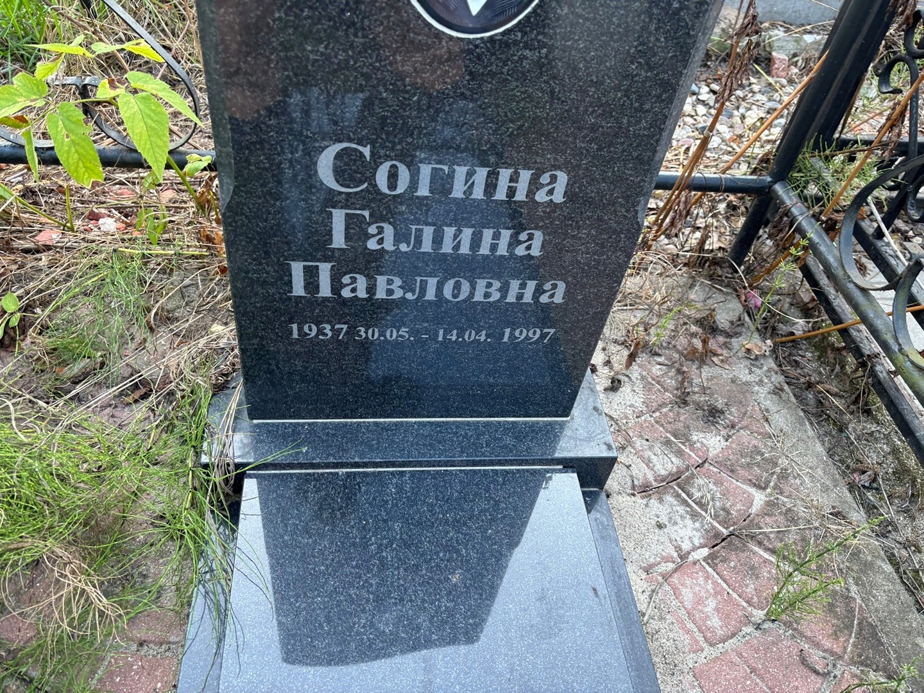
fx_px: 694
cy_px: 346
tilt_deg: -47.2
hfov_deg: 67.3
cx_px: 462
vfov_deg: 53.1
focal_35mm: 26
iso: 50
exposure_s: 1/121
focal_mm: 5.96
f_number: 1.6
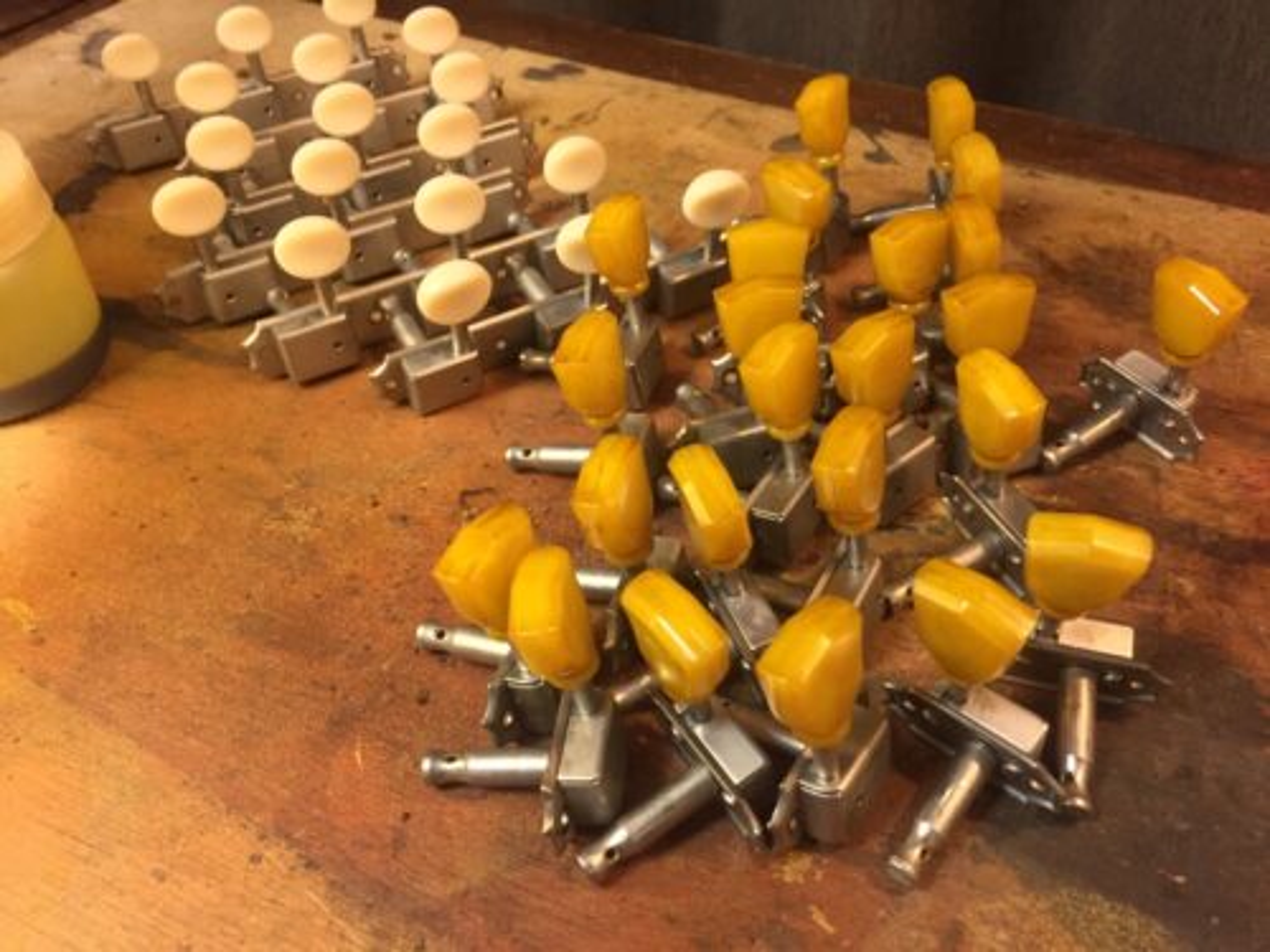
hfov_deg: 61.7
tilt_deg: -43.9
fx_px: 1064
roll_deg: +0.9
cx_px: 635
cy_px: 476
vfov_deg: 48.2
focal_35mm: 29
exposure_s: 1/30
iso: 125
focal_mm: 4.15
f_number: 2.2
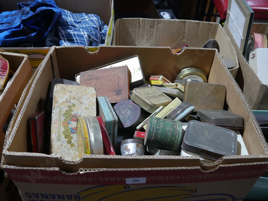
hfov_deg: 59.9
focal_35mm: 30
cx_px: 134
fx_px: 232
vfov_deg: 46.8
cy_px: 100
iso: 400
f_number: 3.6
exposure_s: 1/60
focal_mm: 15
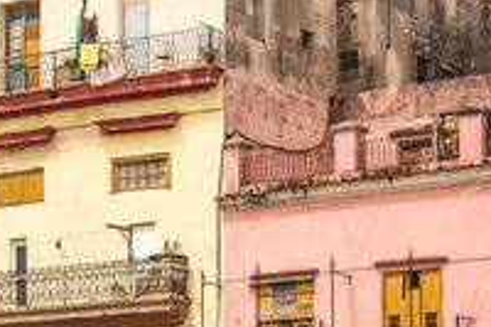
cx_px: 113
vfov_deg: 8.5
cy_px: 369
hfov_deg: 12.9
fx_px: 2167
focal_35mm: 159
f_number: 11
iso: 100
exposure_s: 1/180
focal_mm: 35
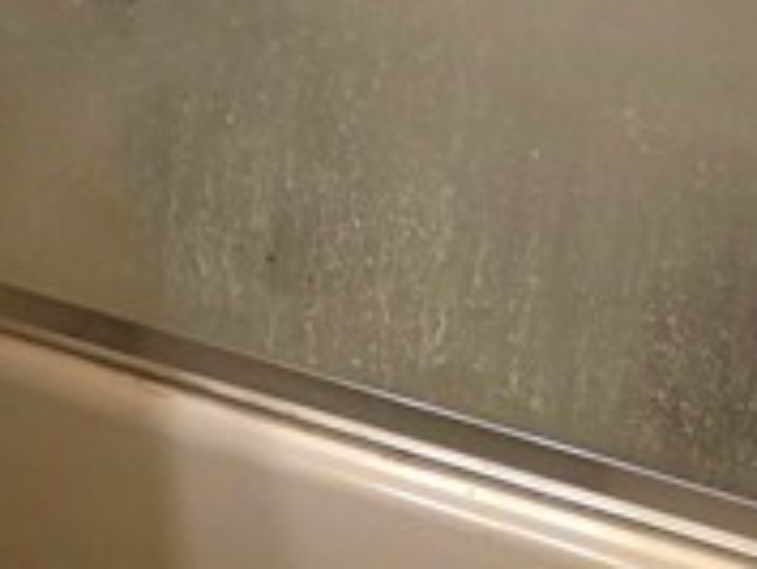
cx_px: -180
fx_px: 2910
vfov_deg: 10.5
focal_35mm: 133
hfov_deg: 14.3
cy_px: -458
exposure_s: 1/120
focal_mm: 6.3
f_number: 1.7
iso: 320
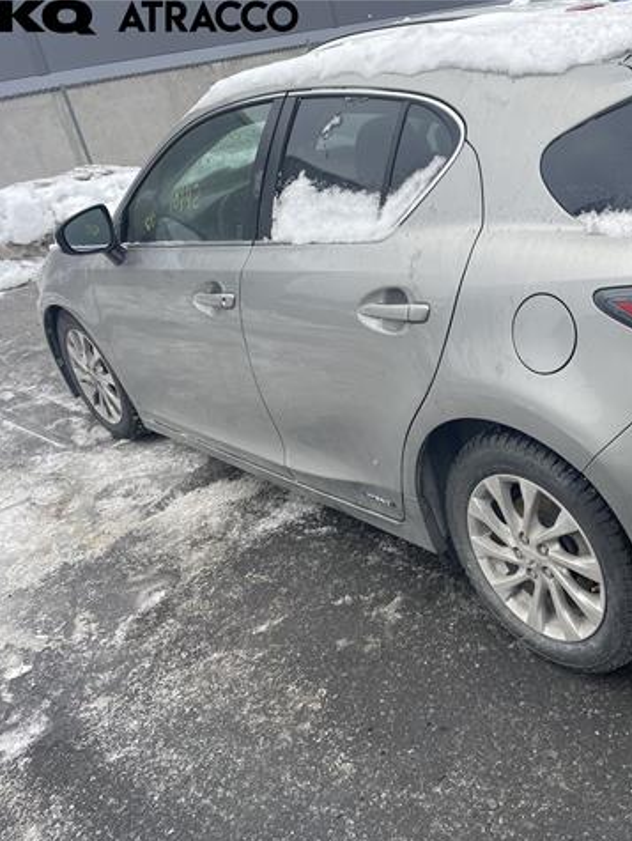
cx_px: 524
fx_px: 851
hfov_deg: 38.9
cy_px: 423
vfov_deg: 52.6
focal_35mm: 35
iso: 32
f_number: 1.6
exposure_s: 1/371
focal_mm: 4.2
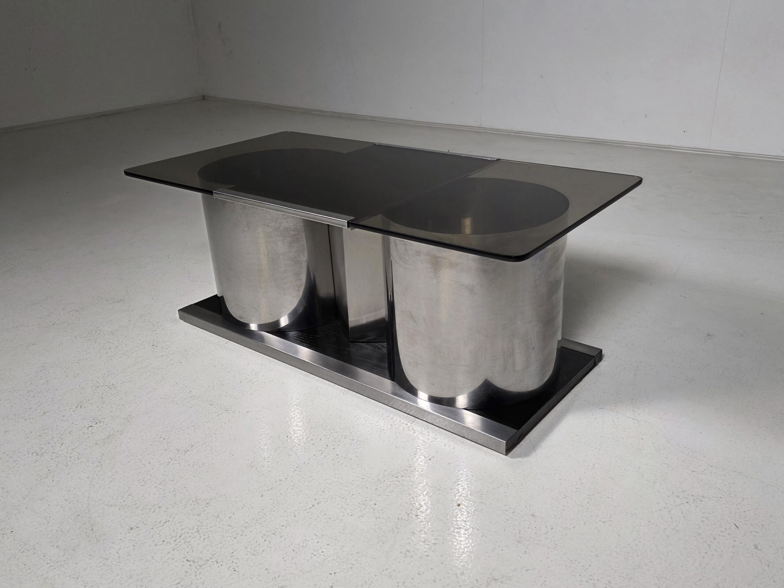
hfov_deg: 73.9
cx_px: 392
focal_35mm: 23
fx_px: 521
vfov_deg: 58.9
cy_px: 294
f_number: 1.7
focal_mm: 6.3
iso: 160
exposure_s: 1/101
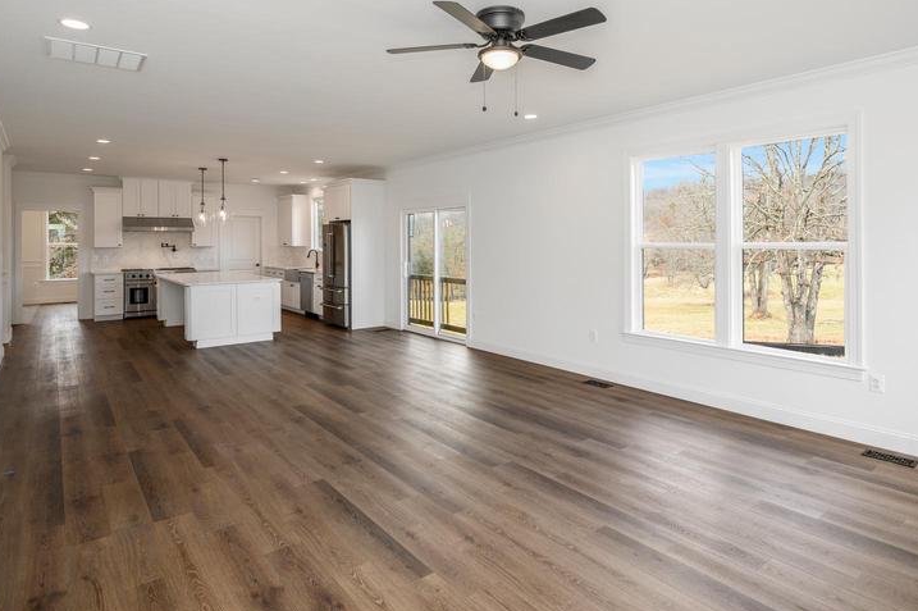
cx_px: 475
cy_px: 243
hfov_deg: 84.0
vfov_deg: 61.3
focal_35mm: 20
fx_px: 510
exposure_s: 1/100
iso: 200
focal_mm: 14
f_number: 5
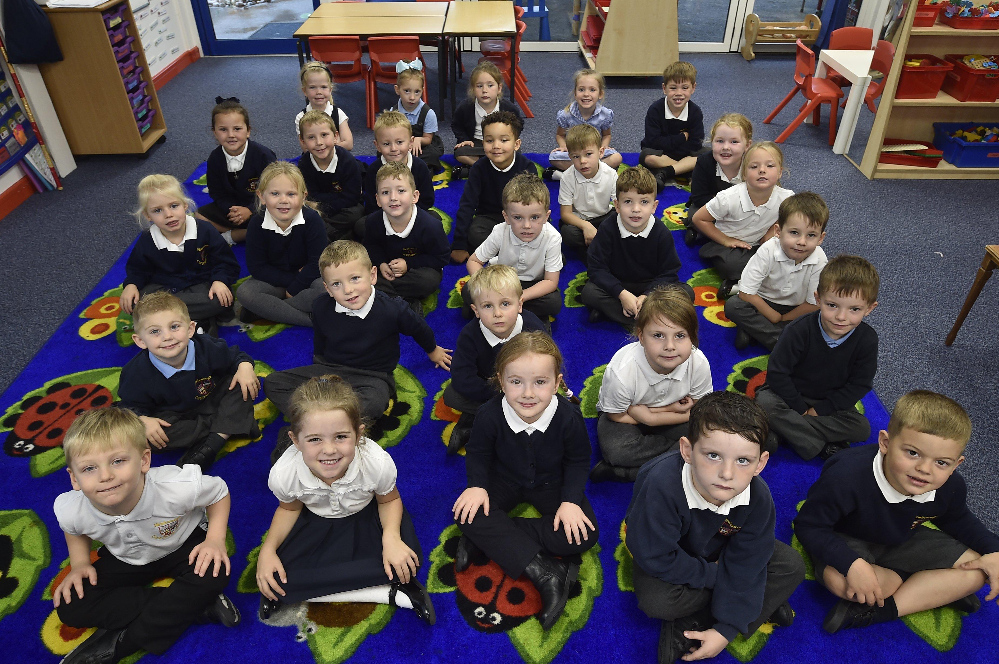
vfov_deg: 51.2
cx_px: 500
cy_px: 332
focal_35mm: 25
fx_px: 693
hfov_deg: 71.6
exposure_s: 1/50
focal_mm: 25
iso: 800
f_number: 5.6
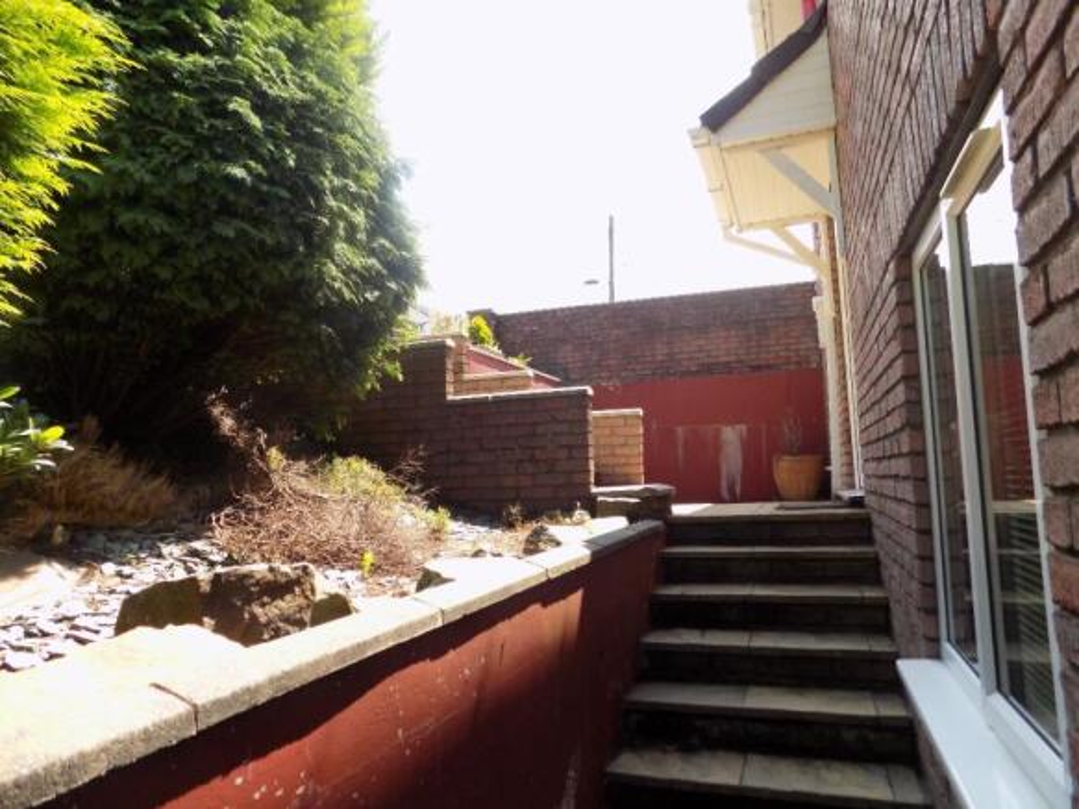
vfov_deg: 58.9
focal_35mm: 23
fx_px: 717
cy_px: 404
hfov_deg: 73.9
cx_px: 540
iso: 80
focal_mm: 4
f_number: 3.1
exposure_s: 1/200
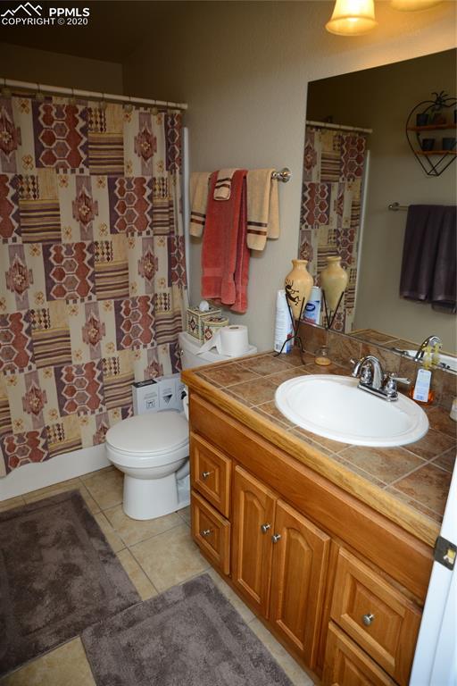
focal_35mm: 24
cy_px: 343
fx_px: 457
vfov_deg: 73.7
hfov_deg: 53.1
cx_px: 228
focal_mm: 24
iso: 250
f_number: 5.6
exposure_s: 1/100
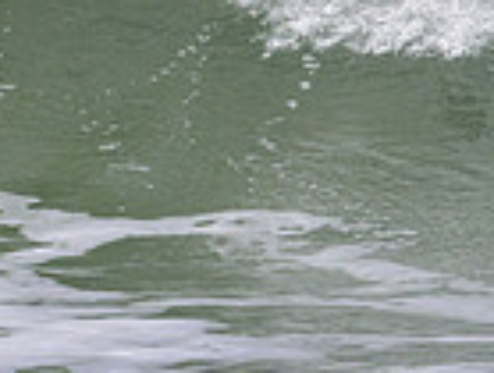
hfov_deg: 0.9
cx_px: 271
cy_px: -180
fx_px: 31592
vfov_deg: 0.7
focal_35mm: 2208
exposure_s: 1/2000
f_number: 10
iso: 640
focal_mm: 420
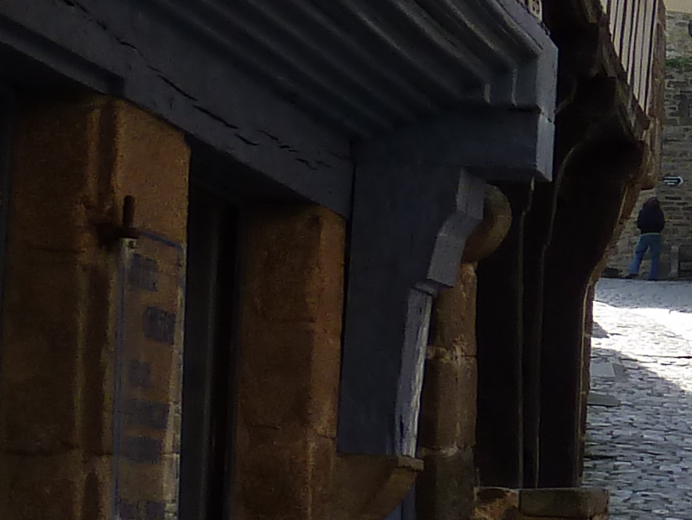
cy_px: 285
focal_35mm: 118
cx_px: 1572
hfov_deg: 13.2
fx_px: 2360
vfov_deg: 12.6
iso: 80
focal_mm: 4.1
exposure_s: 1/160
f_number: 4
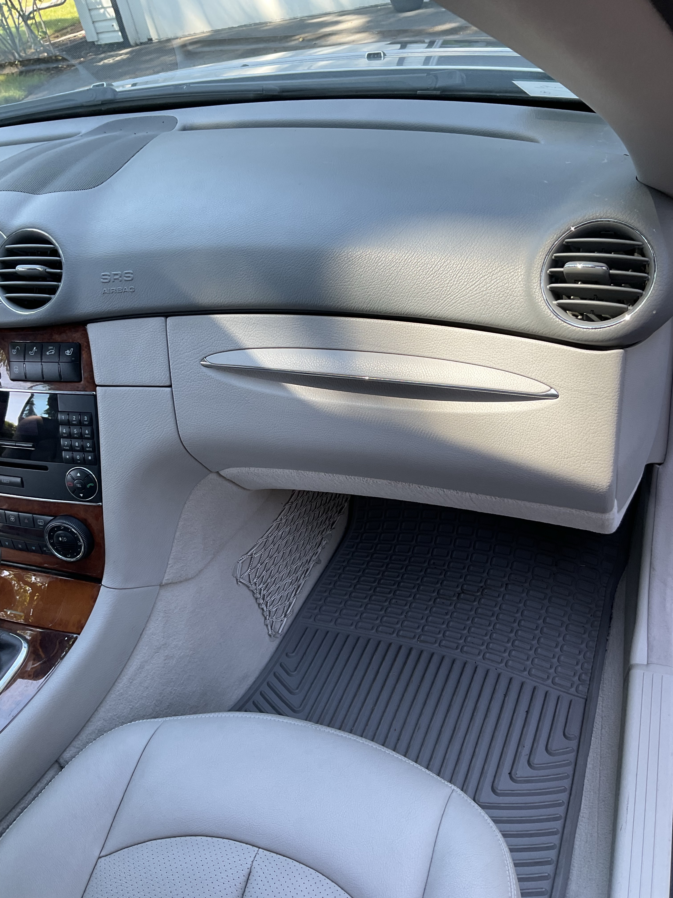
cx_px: 336
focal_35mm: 29
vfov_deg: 61.7
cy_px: 449
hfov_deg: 48.2
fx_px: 752
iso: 25
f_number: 1.8
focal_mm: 3
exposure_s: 1/100
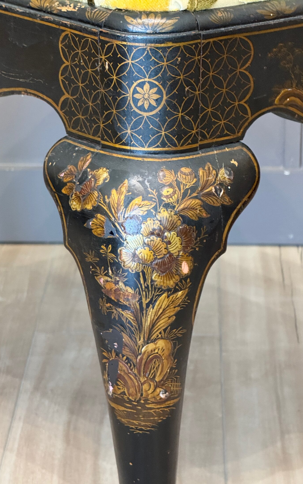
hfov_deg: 10.2
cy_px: 242
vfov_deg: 16.3
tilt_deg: -19.7
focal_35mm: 128
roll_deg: +0.4
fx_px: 1691
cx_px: 143
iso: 320
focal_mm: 15.66
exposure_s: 1/60
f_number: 2.8
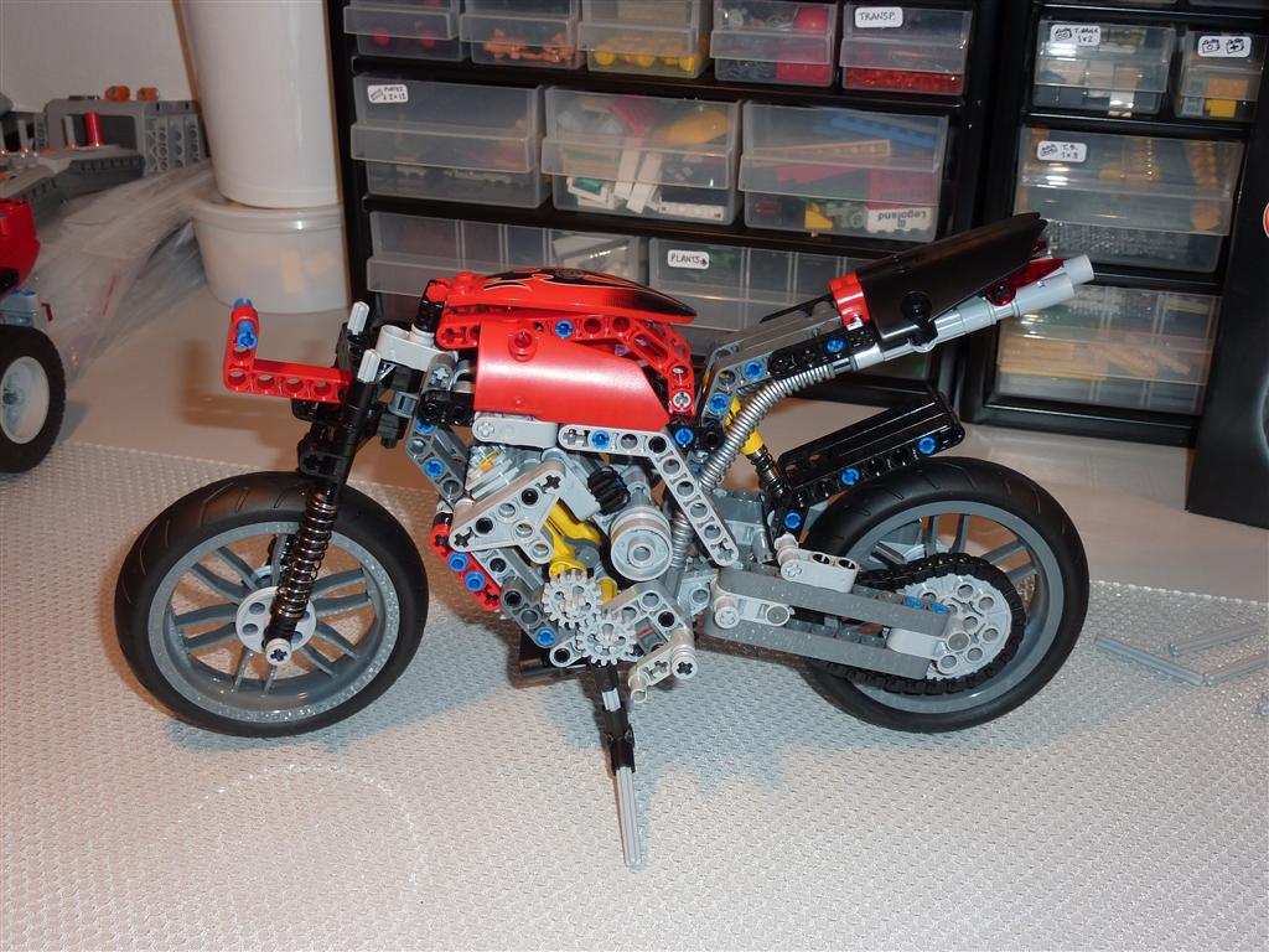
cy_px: 476
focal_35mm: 40
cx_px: 634
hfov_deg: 46.8
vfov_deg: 36.0
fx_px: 1466
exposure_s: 1/30
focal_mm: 6.5
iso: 100
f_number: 3.6
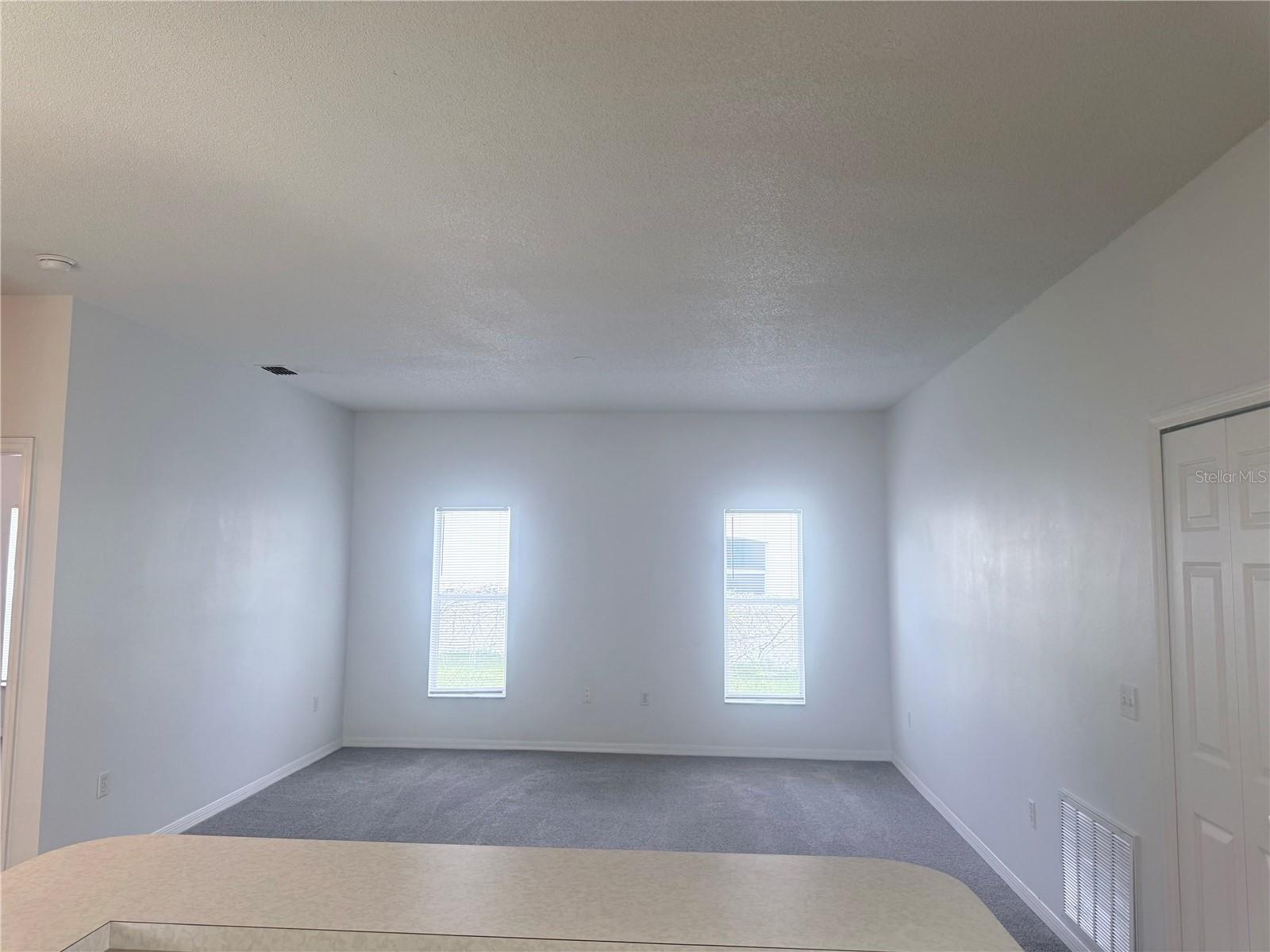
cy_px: 476
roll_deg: -0.6
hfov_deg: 71.6
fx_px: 881
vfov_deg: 56.8
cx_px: 635
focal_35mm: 24
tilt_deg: +5.3
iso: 125
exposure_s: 1/225
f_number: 1.78
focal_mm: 6.76
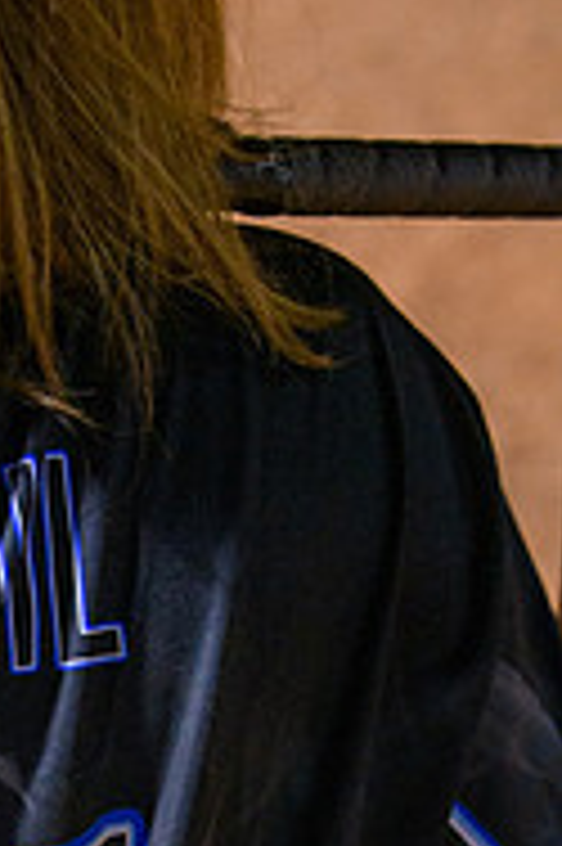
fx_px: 3941
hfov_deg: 8.1
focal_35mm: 168
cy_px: 968
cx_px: -108
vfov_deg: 12.0
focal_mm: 70
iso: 4000
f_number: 5
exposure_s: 1/250
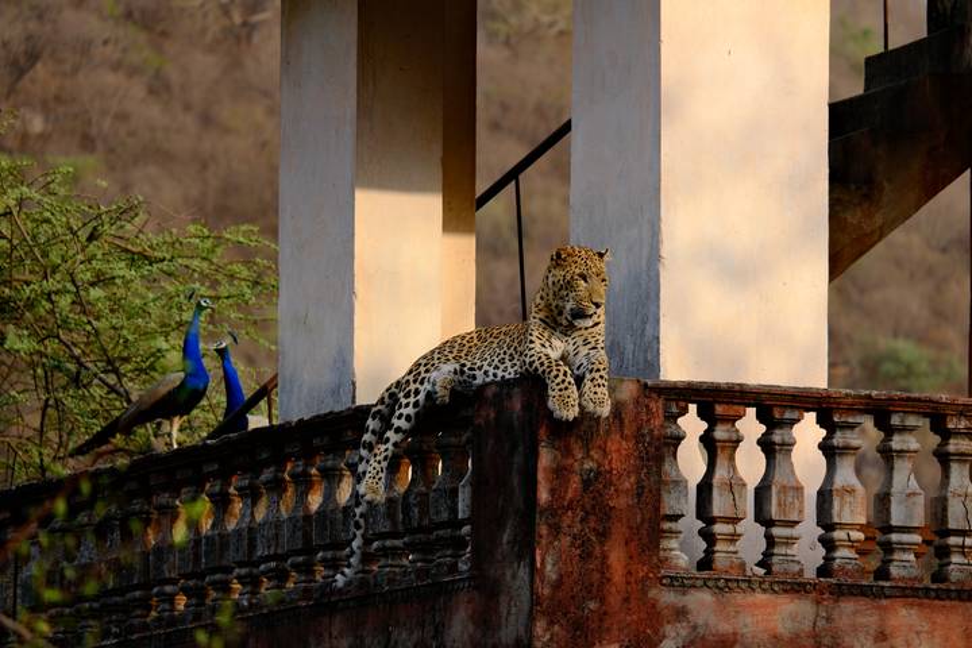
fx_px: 9314
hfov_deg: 6.0
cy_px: 324
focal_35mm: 345
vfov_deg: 4.0
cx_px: 486
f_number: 6.7
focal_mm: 230
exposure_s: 1/450
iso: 320
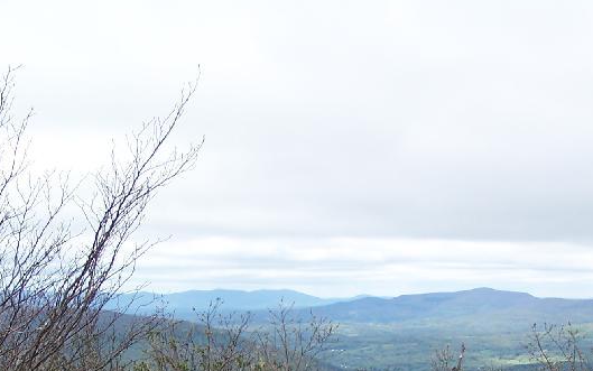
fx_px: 1261
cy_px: 421
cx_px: 313
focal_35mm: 78
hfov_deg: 26.5
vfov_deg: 16.2
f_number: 2.8
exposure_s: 1/640
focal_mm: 6.3
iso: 80
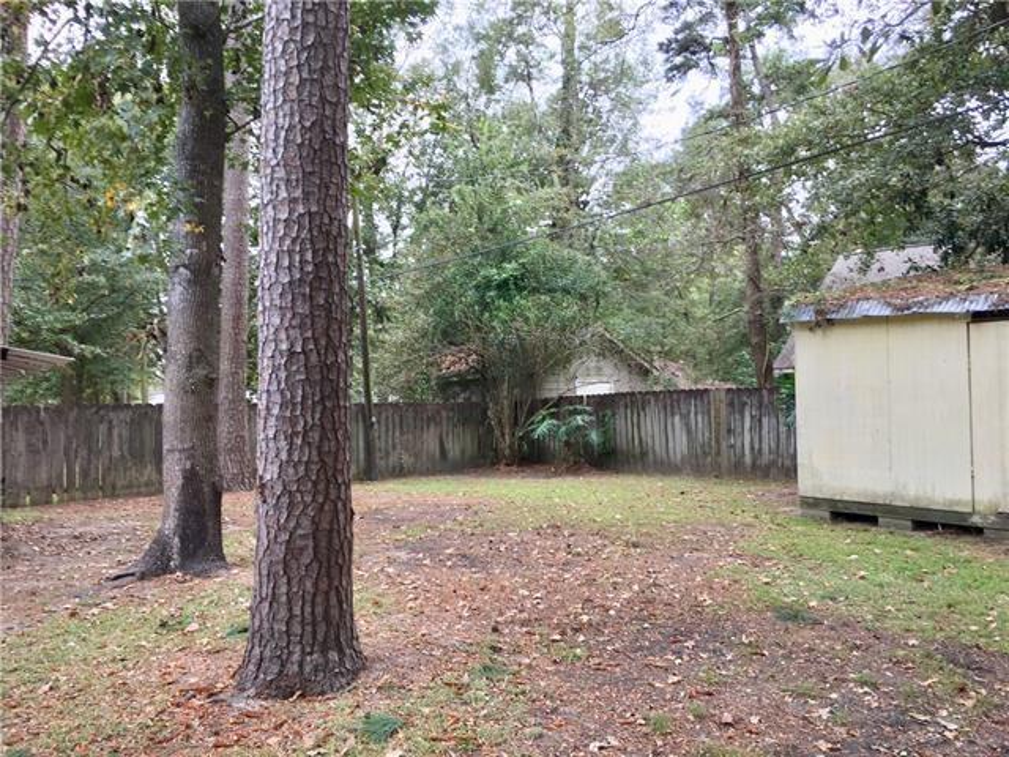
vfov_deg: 48.2
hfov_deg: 61.7
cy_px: 378
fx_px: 845
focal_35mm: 29
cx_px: 504
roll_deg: +0.7
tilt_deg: +2.3
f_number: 2.2
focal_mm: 4.15
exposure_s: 1/40
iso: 25
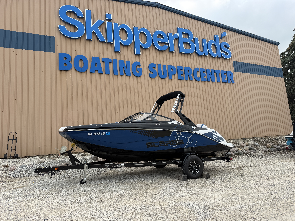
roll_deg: +4.5
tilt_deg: +7.5
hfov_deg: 71.6
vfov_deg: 56.8
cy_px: 110
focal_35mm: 24
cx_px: 148
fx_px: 205
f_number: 1.78
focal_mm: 6.76
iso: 80
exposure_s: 1/2611
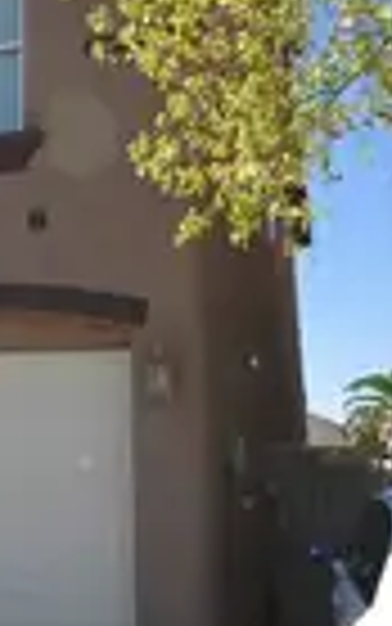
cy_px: 243
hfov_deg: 22.7
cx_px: -122
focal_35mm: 51
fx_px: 866
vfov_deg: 39.5
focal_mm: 11.5
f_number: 8
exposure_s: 1/200
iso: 100
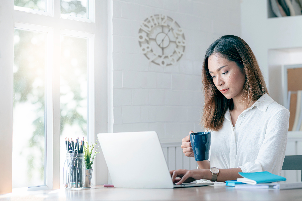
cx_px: 151
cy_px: 100
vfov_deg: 13.0
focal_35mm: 105
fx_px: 880
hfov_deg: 19.5
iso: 320
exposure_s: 1/160
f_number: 2.8
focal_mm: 105
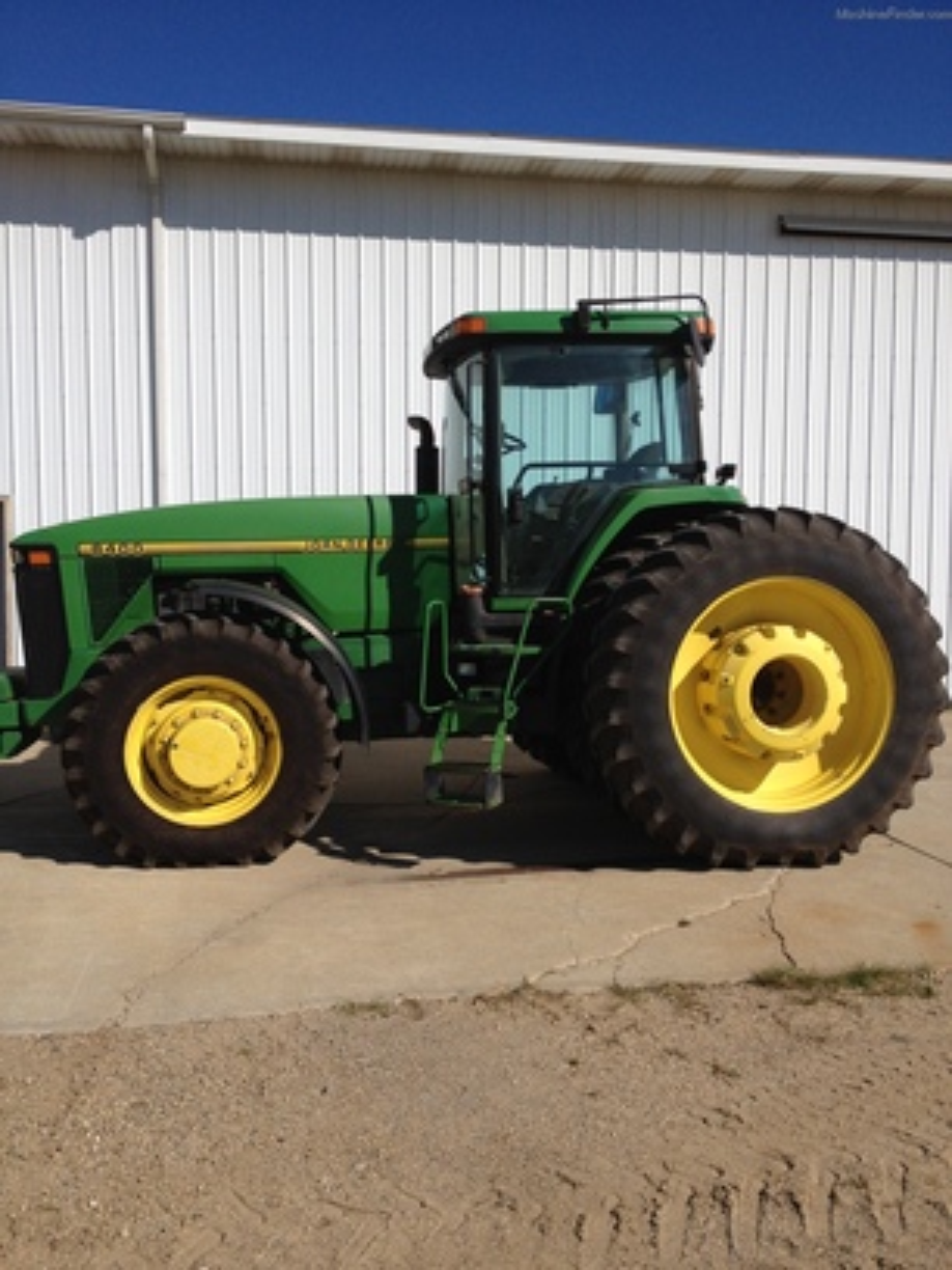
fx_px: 1283
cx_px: 476
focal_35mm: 35
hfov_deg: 40.7
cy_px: 635
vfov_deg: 52.6
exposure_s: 1/3247
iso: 64
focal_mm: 4.28
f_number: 2.4
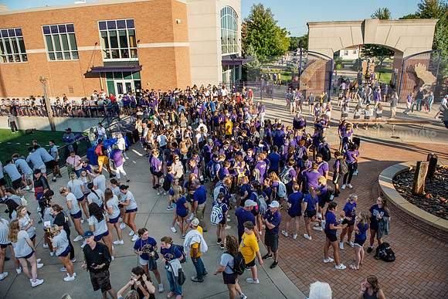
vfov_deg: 53.2
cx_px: 224
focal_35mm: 24
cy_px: 150
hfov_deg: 73.7
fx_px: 299
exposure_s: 1/500
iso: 160
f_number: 4.5
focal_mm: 24
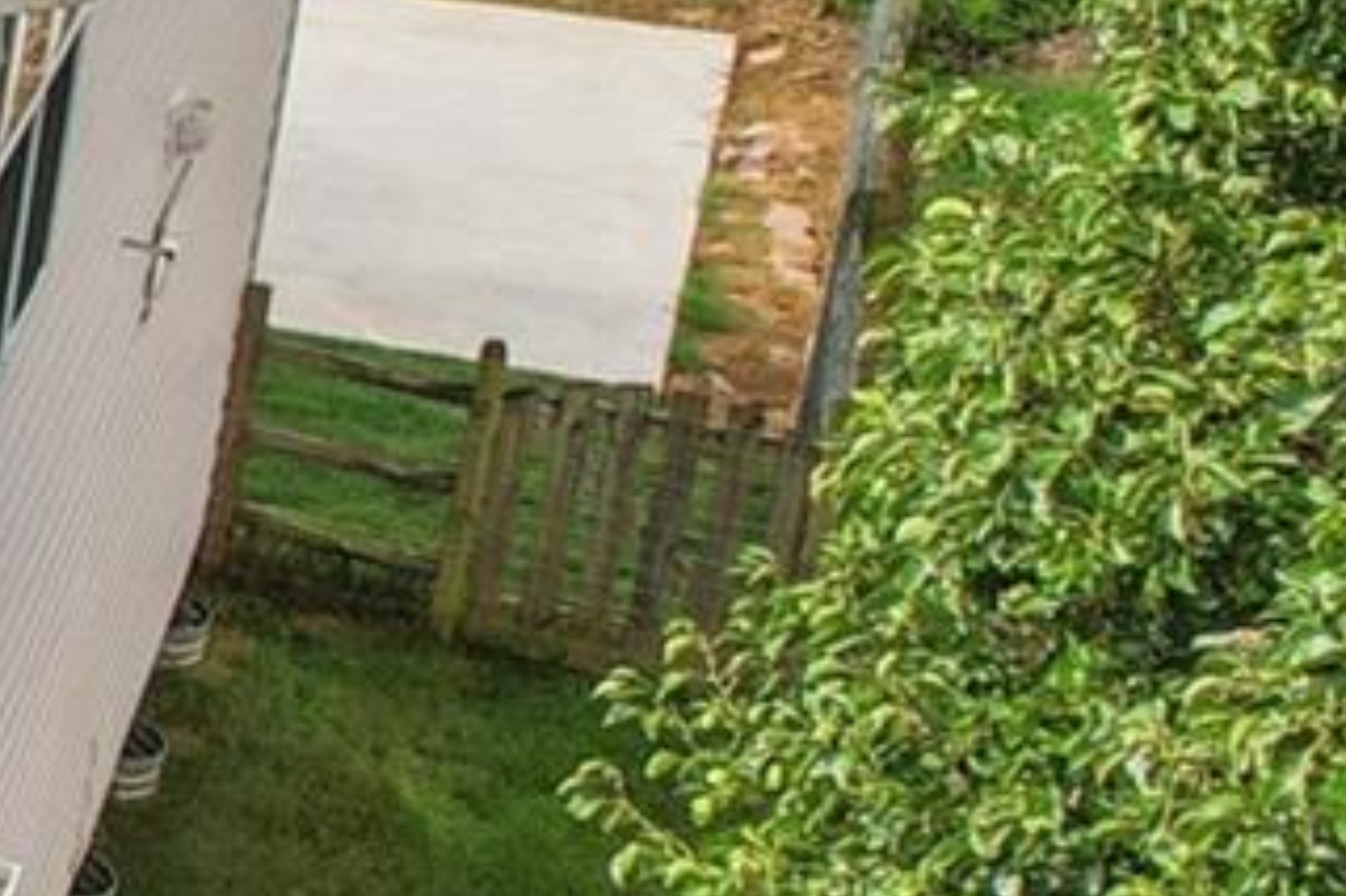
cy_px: 137
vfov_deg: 9.7
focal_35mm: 141
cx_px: -2393
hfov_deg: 10.9
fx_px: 5269
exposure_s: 1/160
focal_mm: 8.4
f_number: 2.8
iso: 110
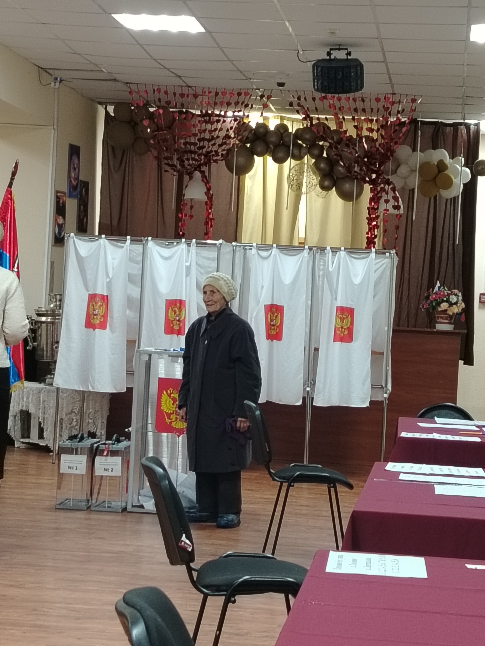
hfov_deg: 16.1
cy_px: 323
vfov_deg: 21.3
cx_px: 242
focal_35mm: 92
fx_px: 1719
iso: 563
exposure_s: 1/33.3
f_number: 1.75
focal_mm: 5.25
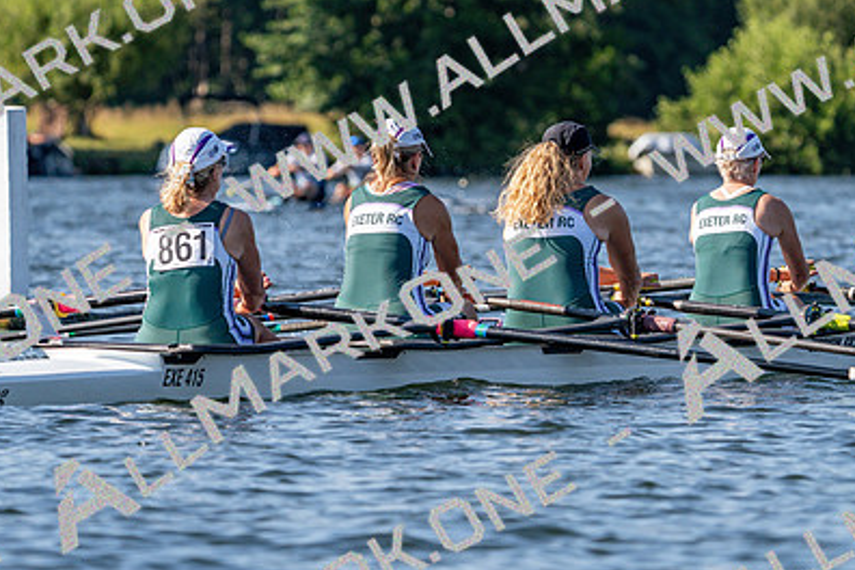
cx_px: 492
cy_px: 219
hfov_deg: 4.8
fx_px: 10259
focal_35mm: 432
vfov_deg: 3.2
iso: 320
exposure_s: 1/1600
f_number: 5.6
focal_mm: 295
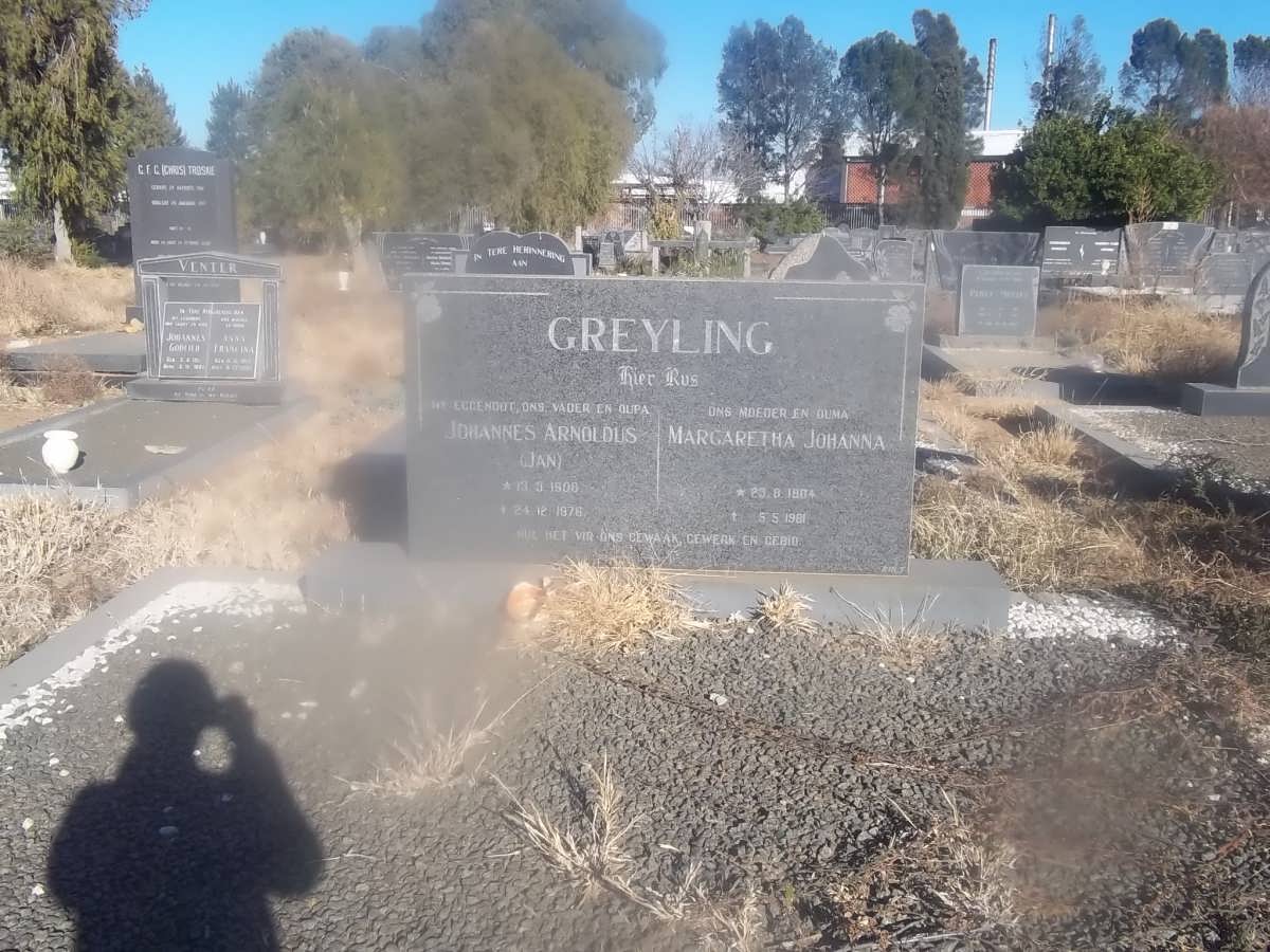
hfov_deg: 56.8
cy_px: 476
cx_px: 635
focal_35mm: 32
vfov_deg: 44.2
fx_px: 1174
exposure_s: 1/320
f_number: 5.5
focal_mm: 5.7
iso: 80
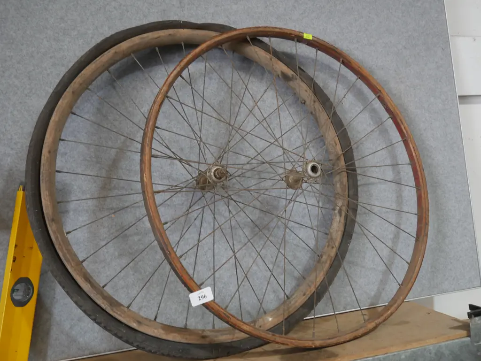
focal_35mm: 32
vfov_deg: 44.2
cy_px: 180
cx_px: 240
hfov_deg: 56.8
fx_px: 445
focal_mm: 16
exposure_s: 1/60
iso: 640
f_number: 3.6
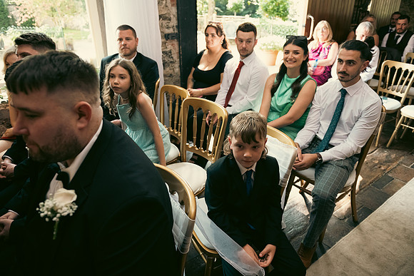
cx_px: 207
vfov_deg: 53.2
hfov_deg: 73.7
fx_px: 276
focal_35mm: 24
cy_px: 138
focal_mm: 24
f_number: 3.5
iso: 1250
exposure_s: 1/160
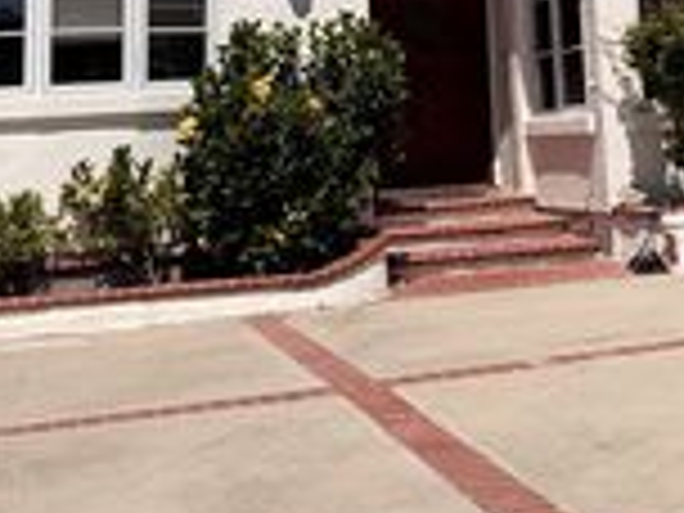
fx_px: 1561
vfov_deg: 17.0
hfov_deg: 24.4
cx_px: 522
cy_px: -236
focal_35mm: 79
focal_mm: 6.76
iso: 100
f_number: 1.78
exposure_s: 1/10309
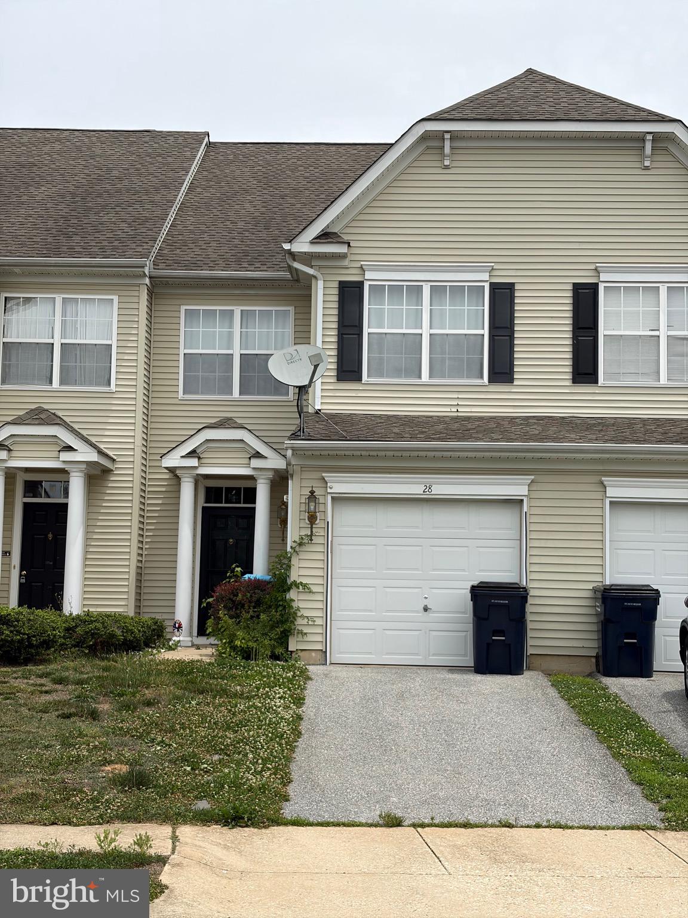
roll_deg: -1.1
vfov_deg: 36.8
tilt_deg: +5.5
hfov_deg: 28.0
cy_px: 459
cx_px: 344
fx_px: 1378
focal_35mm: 52
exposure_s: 1/4329
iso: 40
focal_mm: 5.96
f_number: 1.6
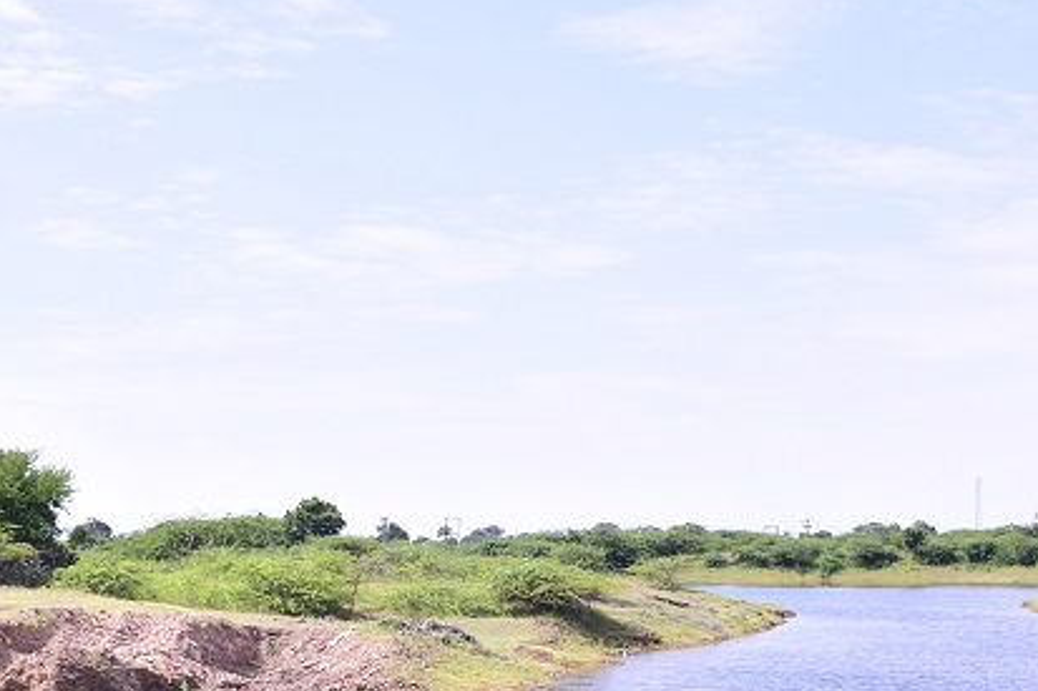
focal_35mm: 61
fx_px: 1758
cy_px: 633
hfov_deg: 32.9
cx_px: 450
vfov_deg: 21.7
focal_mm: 20
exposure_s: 1/200
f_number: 6.3
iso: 100
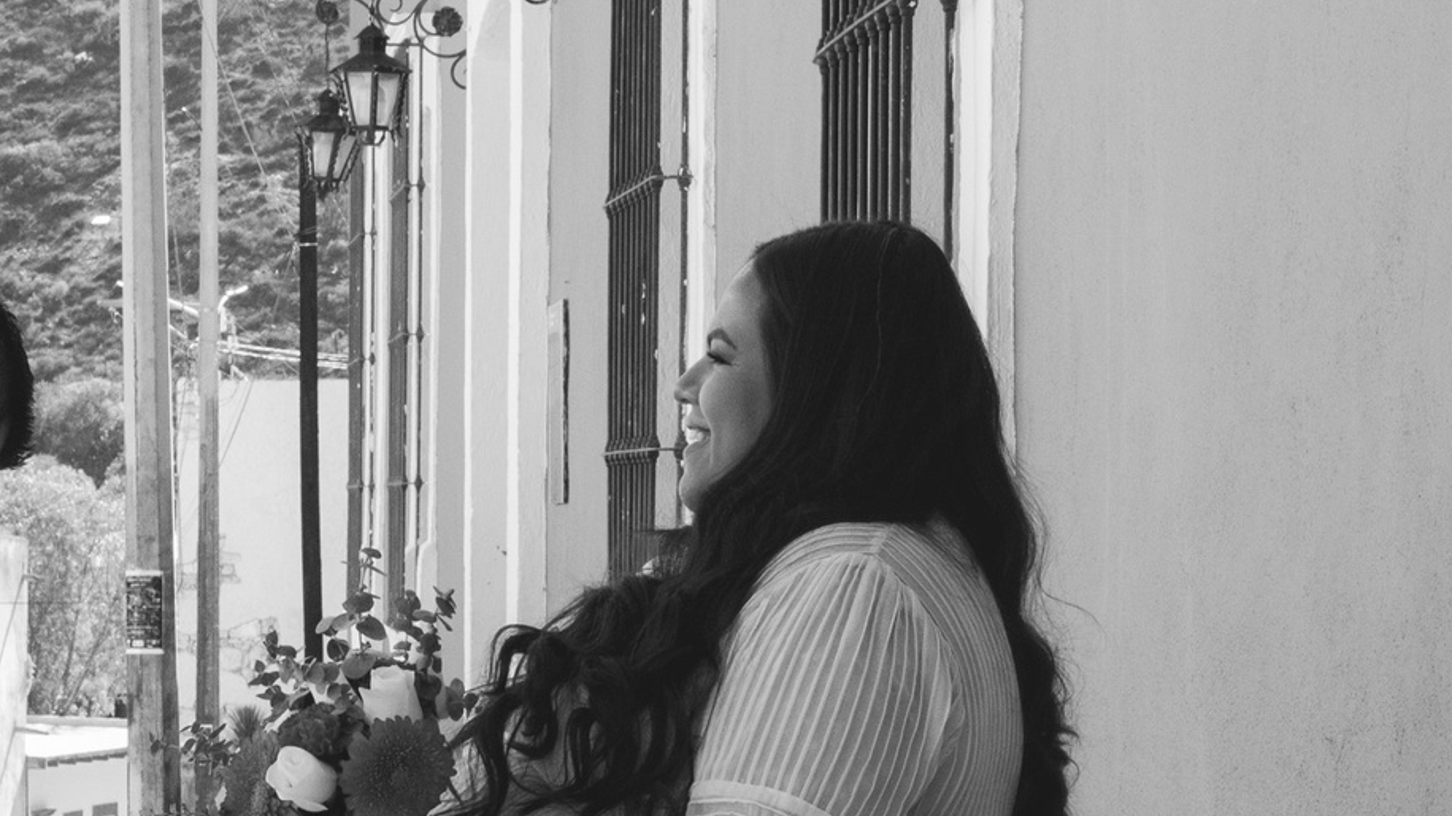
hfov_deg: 15.4
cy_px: 562
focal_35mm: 139
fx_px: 5350
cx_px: 418
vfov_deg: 8.7
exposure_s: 1/320
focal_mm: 40
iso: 2000
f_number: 13
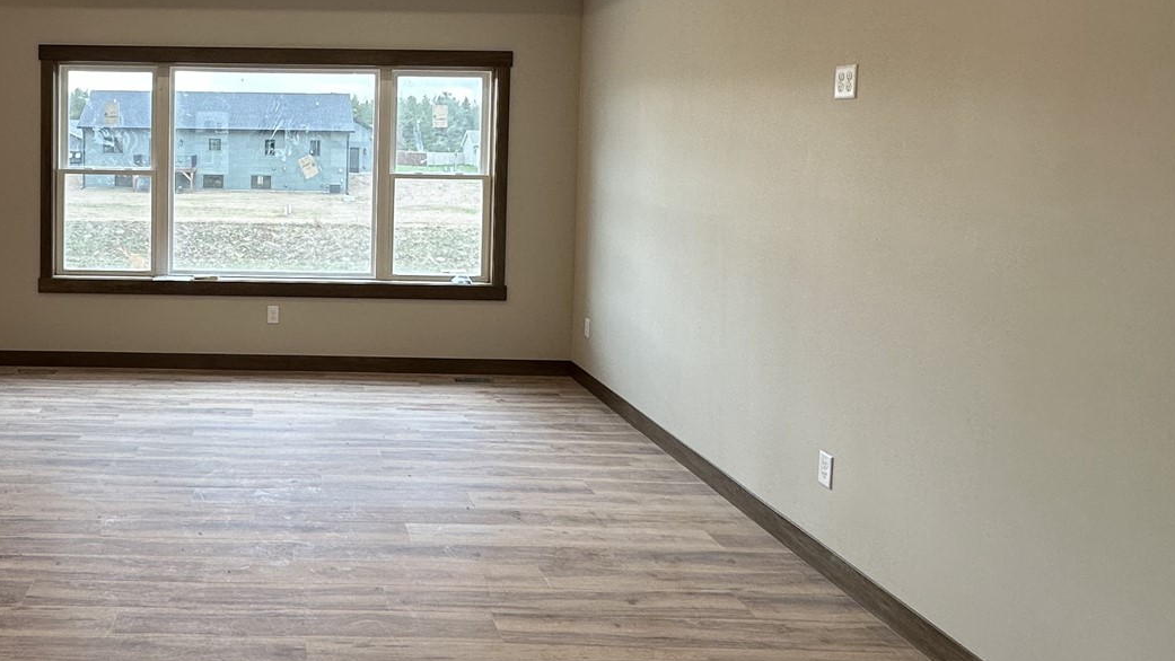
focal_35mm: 30
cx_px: 268
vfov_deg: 38.2
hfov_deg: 60.1
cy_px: 186
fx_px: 935
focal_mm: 2.22
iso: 64
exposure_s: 1/120
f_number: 2.2
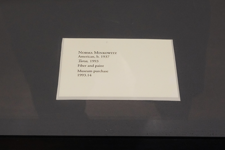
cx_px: 112
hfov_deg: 54.4
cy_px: 75
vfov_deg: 37.9
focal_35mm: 35
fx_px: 219
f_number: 11
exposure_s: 1/100
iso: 8000
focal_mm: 35
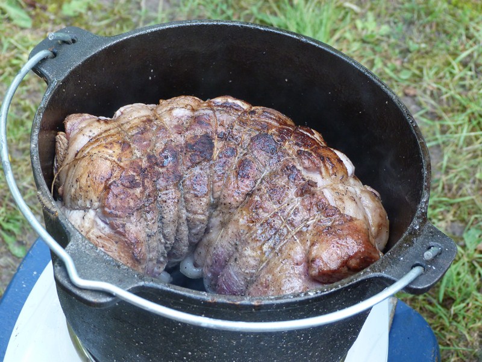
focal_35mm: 99
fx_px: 1378
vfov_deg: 14.9
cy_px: 181
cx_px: 241
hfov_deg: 19.8
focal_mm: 17.9
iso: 160
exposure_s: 1/60
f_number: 3.5
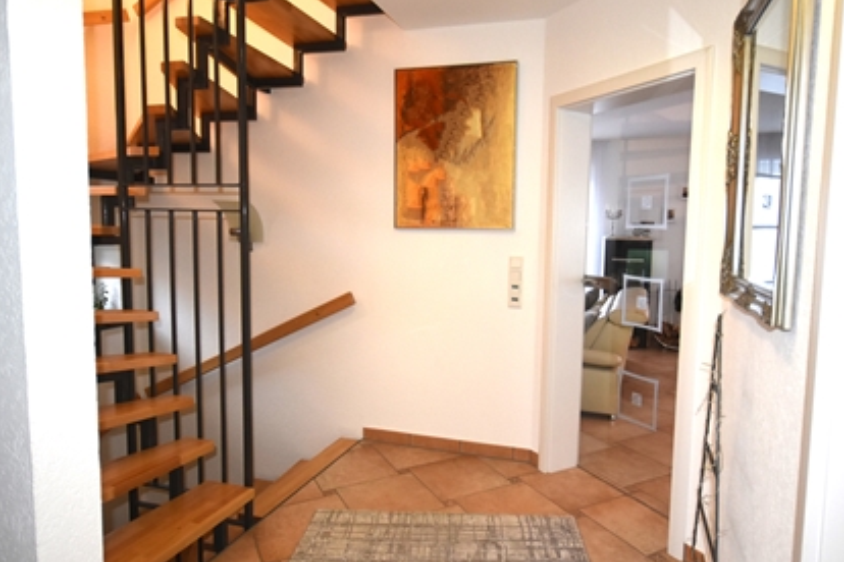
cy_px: 275
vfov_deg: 59.5
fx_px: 492
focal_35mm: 21
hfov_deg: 81.0
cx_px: 458
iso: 900
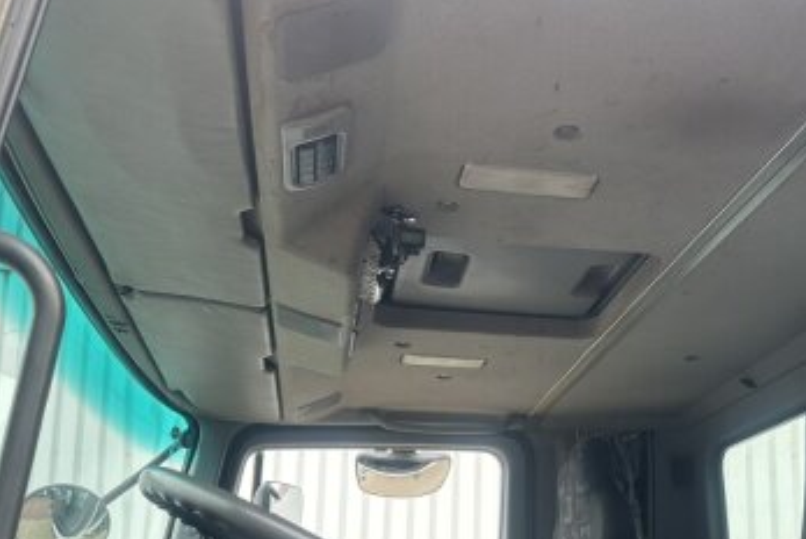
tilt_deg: +13.3
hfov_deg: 42.3
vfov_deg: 28.2
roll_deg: +1.0
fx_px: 1031
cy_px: 481
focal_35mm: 46
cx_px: 516
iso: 80
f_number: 1.78
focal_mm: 6.86
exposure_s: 1/380
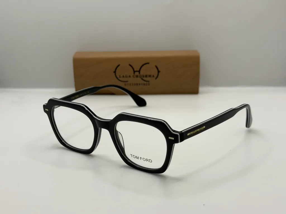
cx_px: 143
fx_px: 397
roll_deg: +1.9
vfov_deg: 30.3
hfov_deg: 39.7
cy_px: 107
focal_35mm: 48
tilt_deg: -17.5
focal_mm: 6.76
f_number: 1.78
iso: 64
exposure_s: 1/481
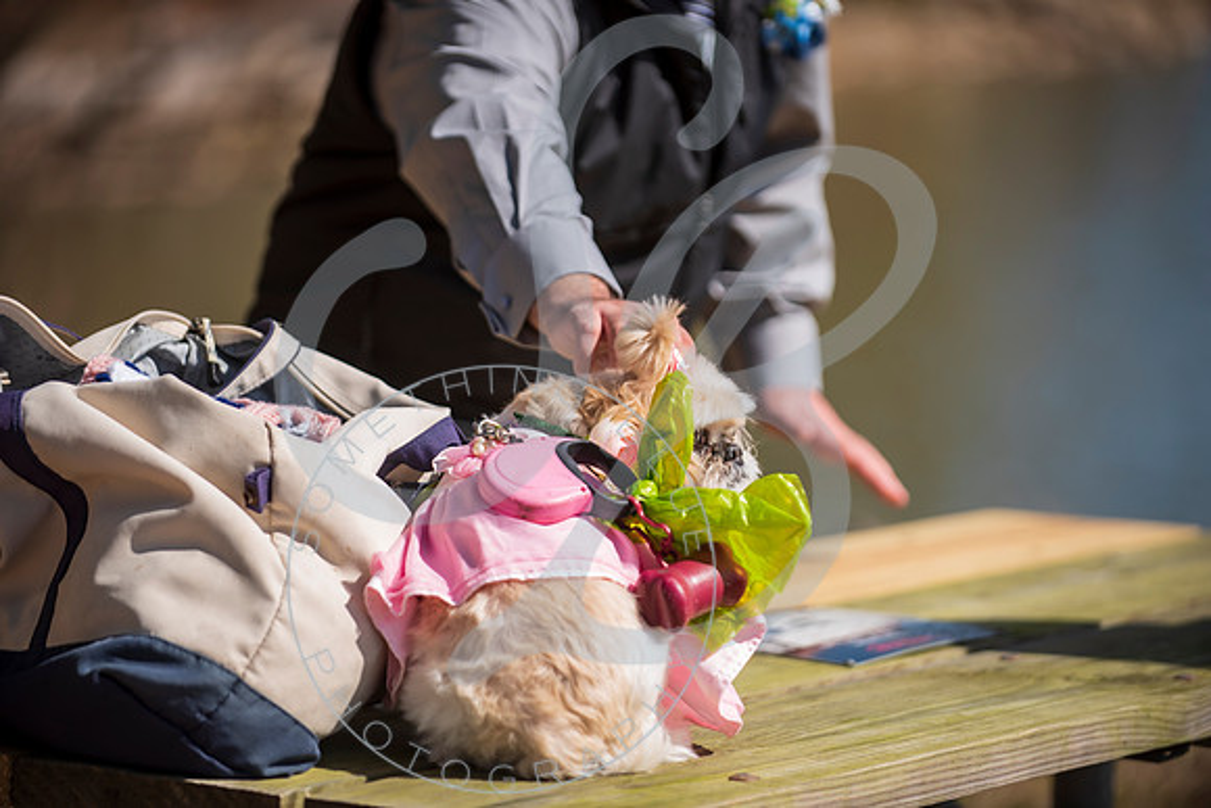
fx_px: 4710
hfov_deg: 14.7
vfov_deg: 9.8
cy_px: 404
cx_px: 606
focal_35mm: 140
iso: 100
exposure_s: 1/1600
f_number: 2.8
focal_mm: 140
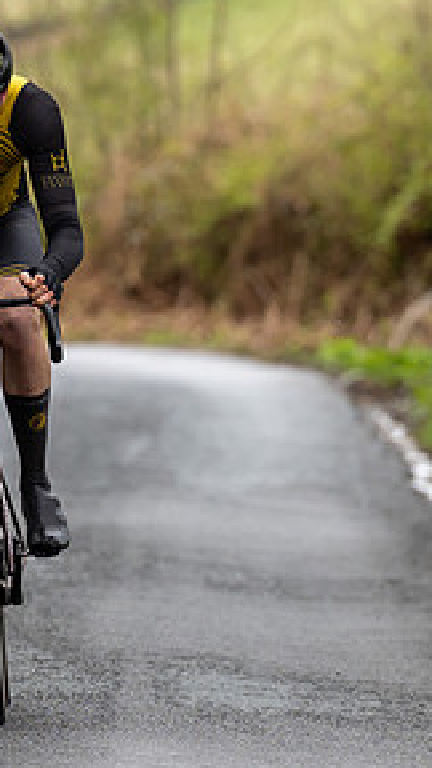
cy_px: 192
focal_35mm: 621
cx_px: 66
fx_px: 12646
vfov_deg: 3.5
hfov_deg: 2.0
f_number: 3.5
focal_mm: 197
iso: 500
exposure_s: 1/1000
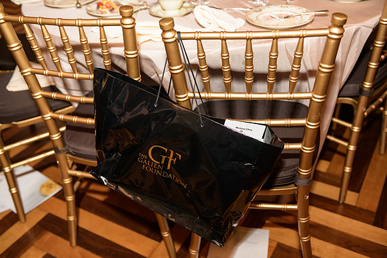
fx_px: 409
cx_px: 194
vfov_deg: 35.1
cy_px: 129
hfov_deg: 50.7
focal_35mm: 38
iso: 1000
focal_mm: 38
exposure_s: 1/100
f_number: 3.2
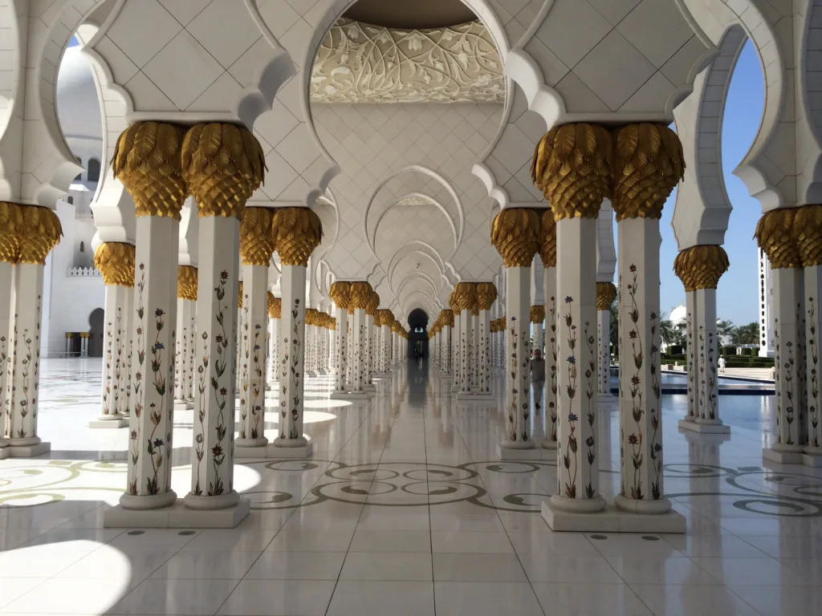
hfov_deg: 60.0
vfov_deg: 46.8
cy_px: 308
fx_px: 712
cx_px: 411
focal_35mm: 30
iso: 40
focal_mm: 4.12
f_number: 2.2
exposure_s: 1/3731
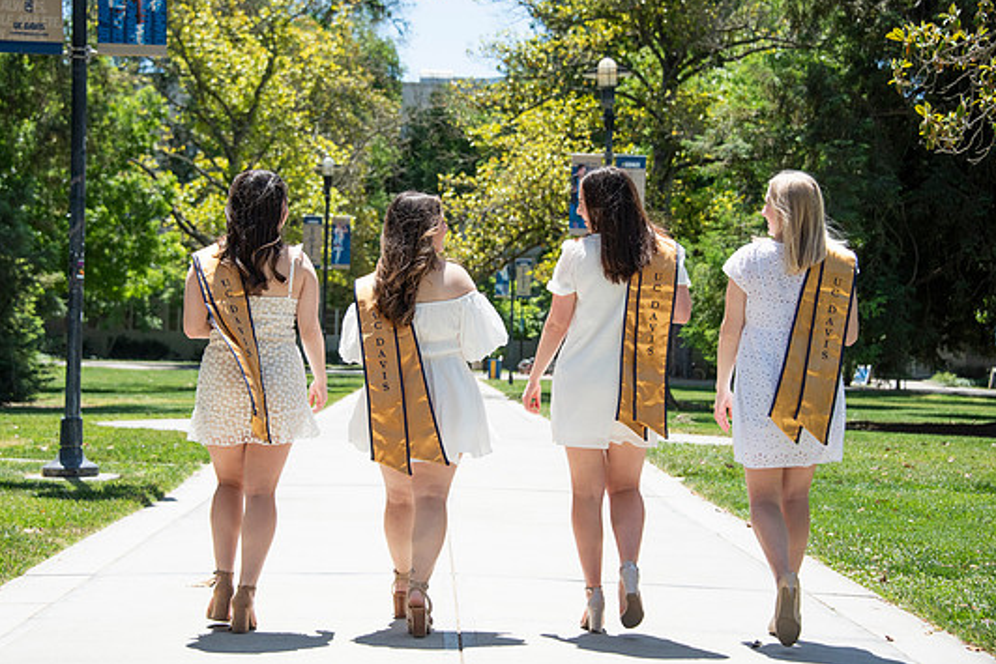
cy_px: 306
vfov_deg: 16.1
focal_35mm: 85
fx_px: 2352
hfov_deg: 23.9
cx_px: 466
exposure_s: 1/2000
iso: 500
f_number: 5.6
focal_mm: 78
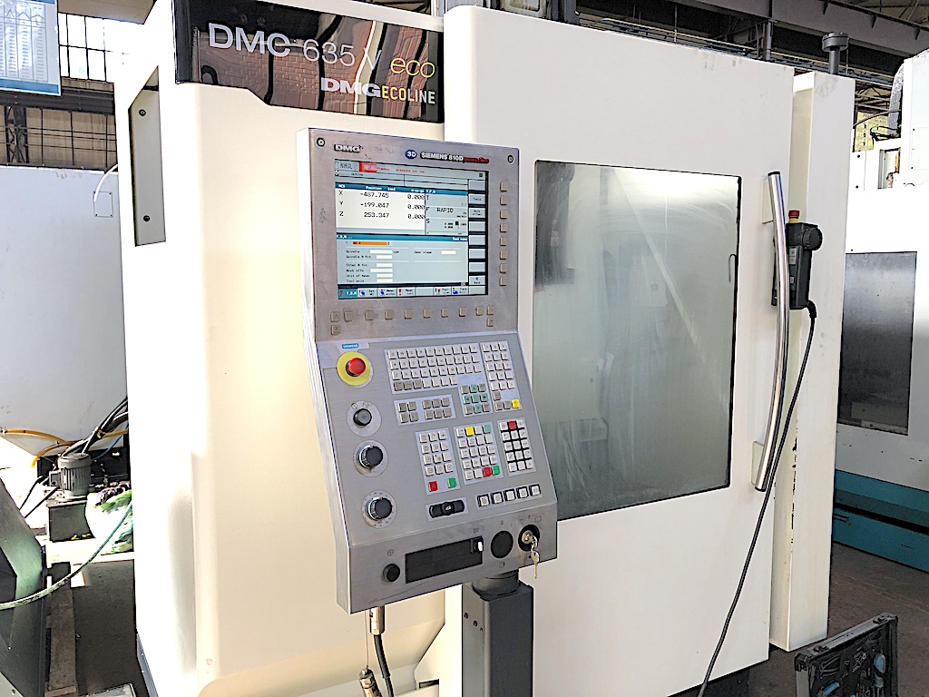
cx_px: 464
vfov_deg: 49.7
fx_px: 751
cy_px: 348
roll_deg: +0.4
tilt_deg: -5.8
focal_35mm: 28
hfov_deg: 63.4
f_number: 1.8
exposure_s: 1/25
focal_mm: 4
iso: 40
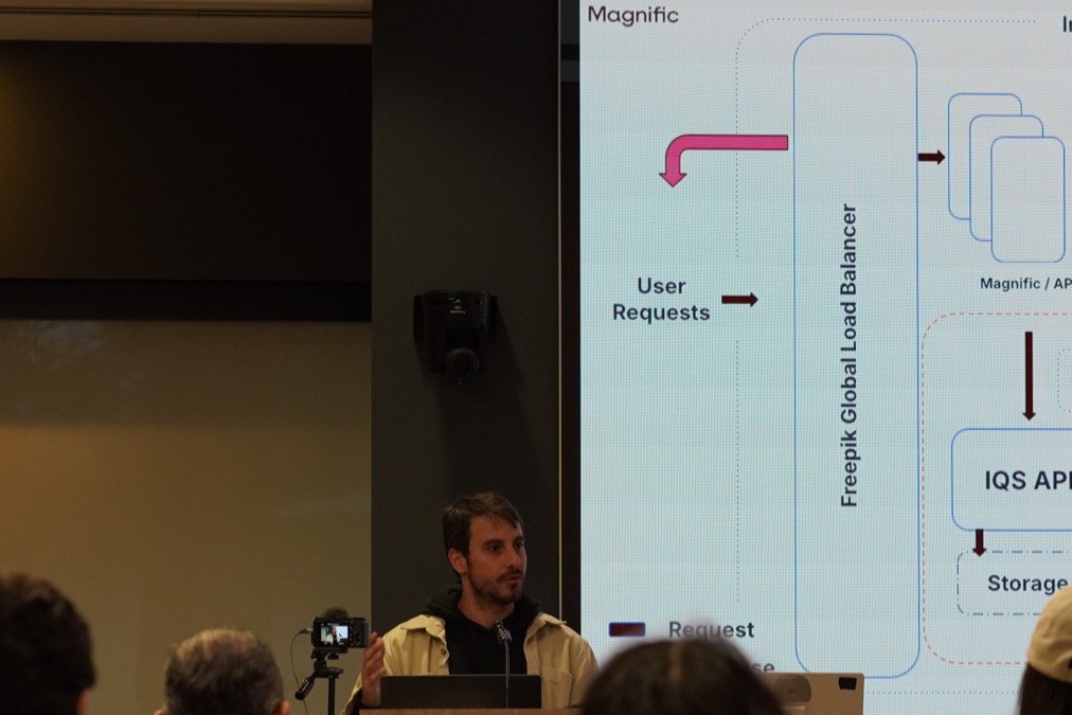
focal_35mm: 178
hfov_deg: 11.5
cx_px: 810
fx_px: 5295
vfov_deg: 7.7
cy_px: 557
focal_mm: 75
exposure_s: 1/160
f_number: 4
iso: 1250
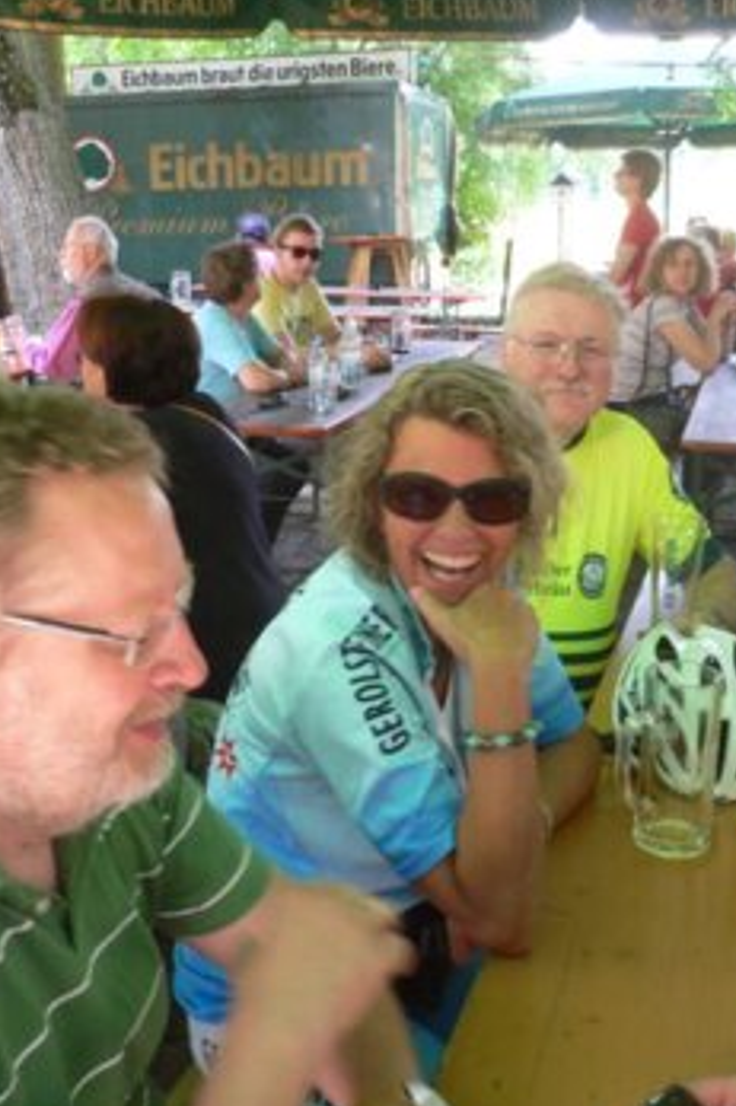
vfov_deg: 46.4
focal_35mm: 42
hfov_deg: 31.8
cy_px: 513
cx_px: 398
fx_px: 1289
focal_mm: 5.8
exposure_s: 1/40
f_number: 2.8
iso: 100
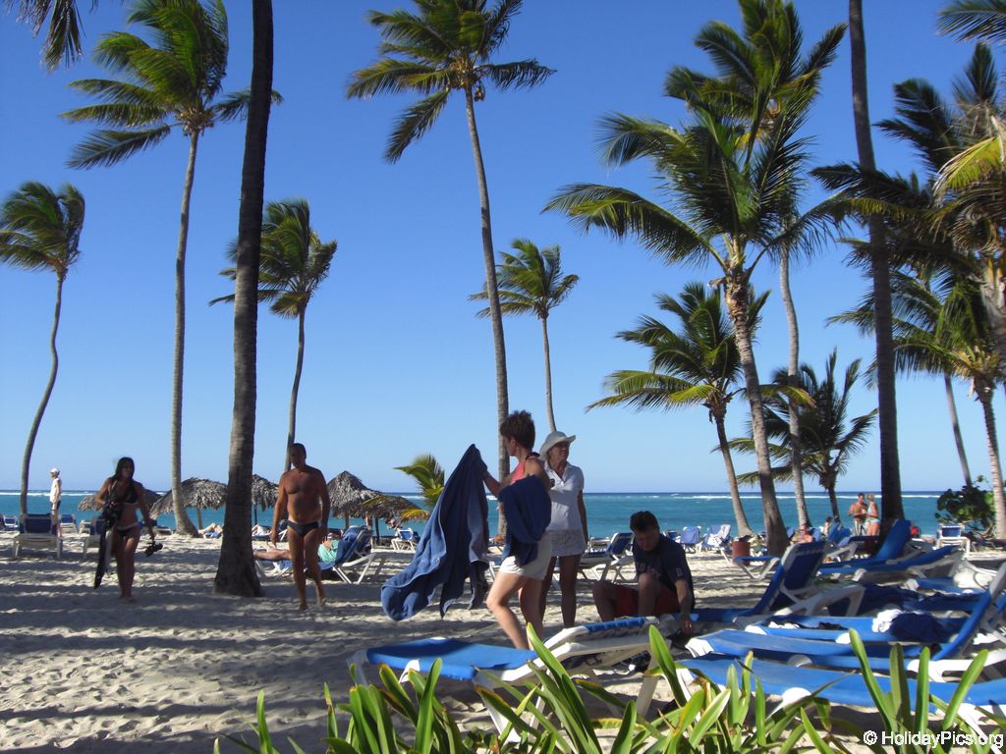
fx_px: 1104
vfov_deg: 37.7
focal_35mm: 38
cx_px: 503
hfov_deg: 49.0
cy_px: 377
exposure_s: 1/125
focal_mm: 6.2
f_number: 8
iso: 64
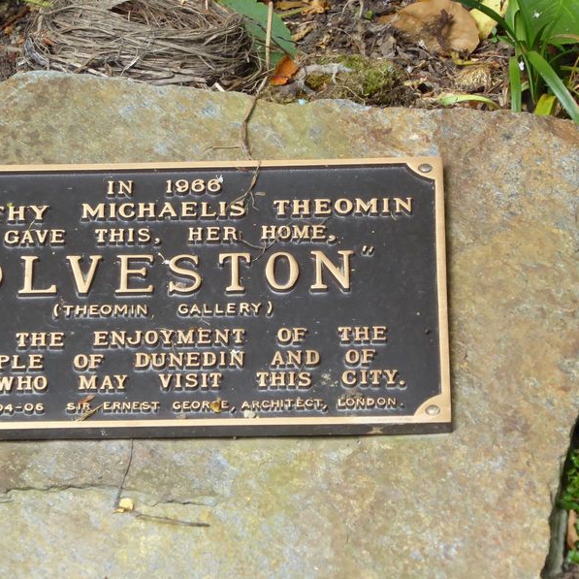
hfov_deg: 4.1
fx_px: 8024
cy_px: 289
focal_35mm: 424
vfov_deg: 4.1
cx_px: 251
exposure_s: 1/80
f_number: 5.9
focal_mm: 57.7
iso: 320
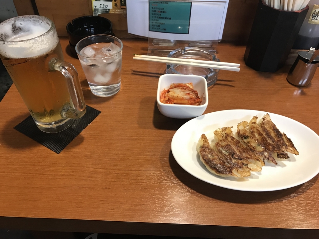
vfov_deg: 49.7
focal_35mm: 28
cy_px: 120
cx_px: 160
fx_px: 258
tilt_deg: -45.2
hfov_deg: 63.4
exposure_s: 1/20
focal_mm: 3.99
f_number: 1.8
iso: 32
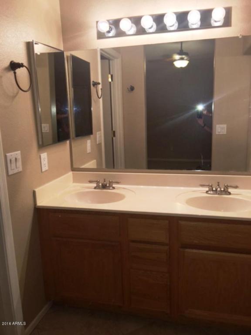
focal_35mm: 29
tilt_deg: -11.1
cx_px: 126
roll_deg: +1.8
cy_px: 168
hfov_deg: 48.2
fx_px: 280
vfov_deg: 61.7
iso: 25
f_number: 2.2
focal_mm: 4.15
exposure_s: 1/35
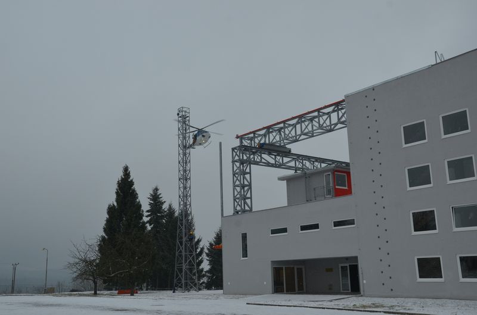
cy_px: 158
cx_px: 238
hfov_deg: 49.7
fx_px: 515
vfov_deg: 34.0
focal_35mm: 39
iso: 160
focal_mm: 26
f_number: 8
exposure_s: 1/250
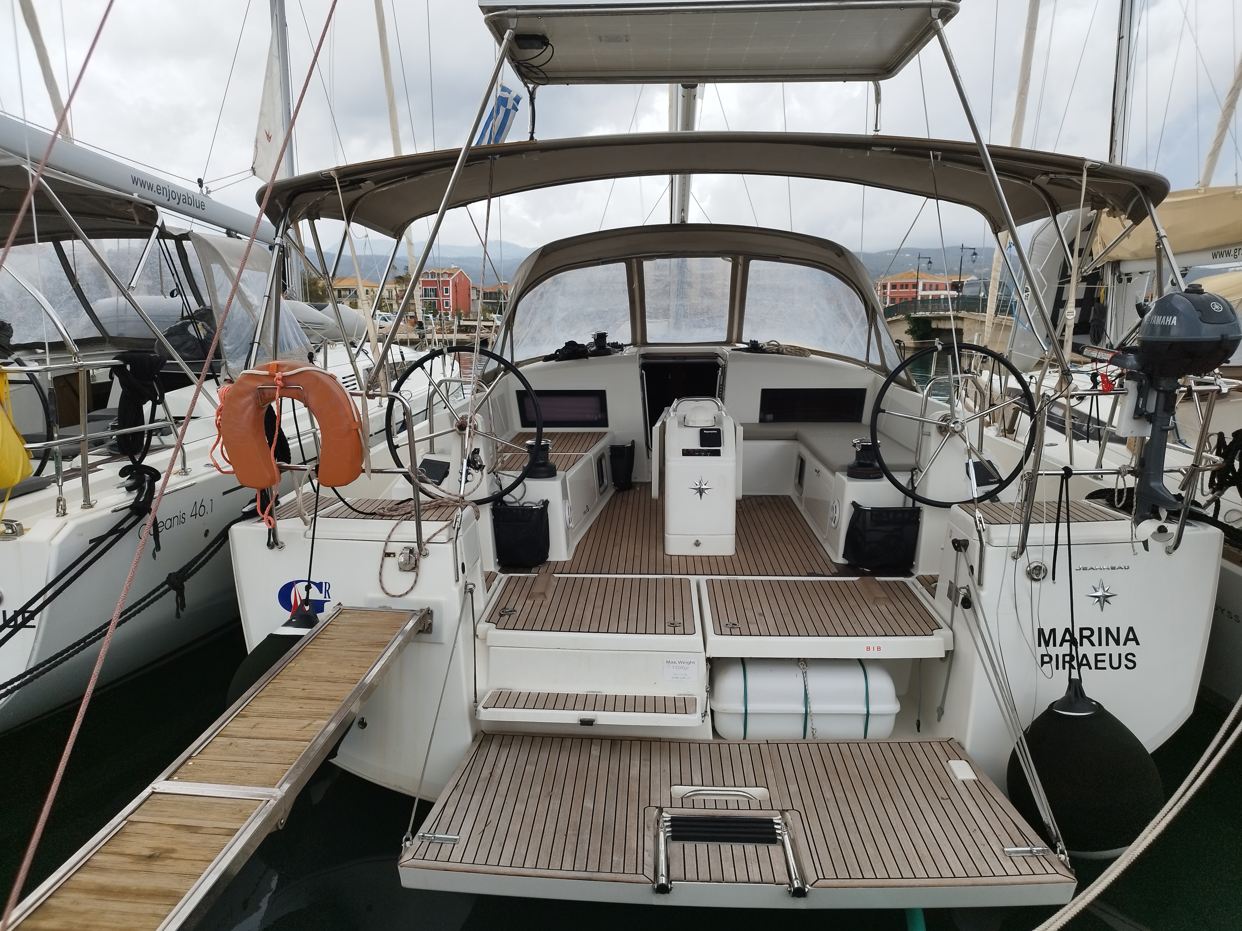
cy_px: 466
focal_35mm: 24
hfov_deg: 71.6
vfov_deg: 56.8
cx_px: 621
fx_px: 861
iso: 50
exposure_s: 1/360
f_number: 1.89
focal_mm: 5.89
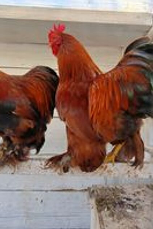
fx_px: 147
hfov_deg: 55.0
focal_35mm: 23
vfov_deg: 76.1
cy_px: 114
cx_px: 84
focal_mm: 2.16
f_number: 2.2
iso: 100
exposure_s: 1/180
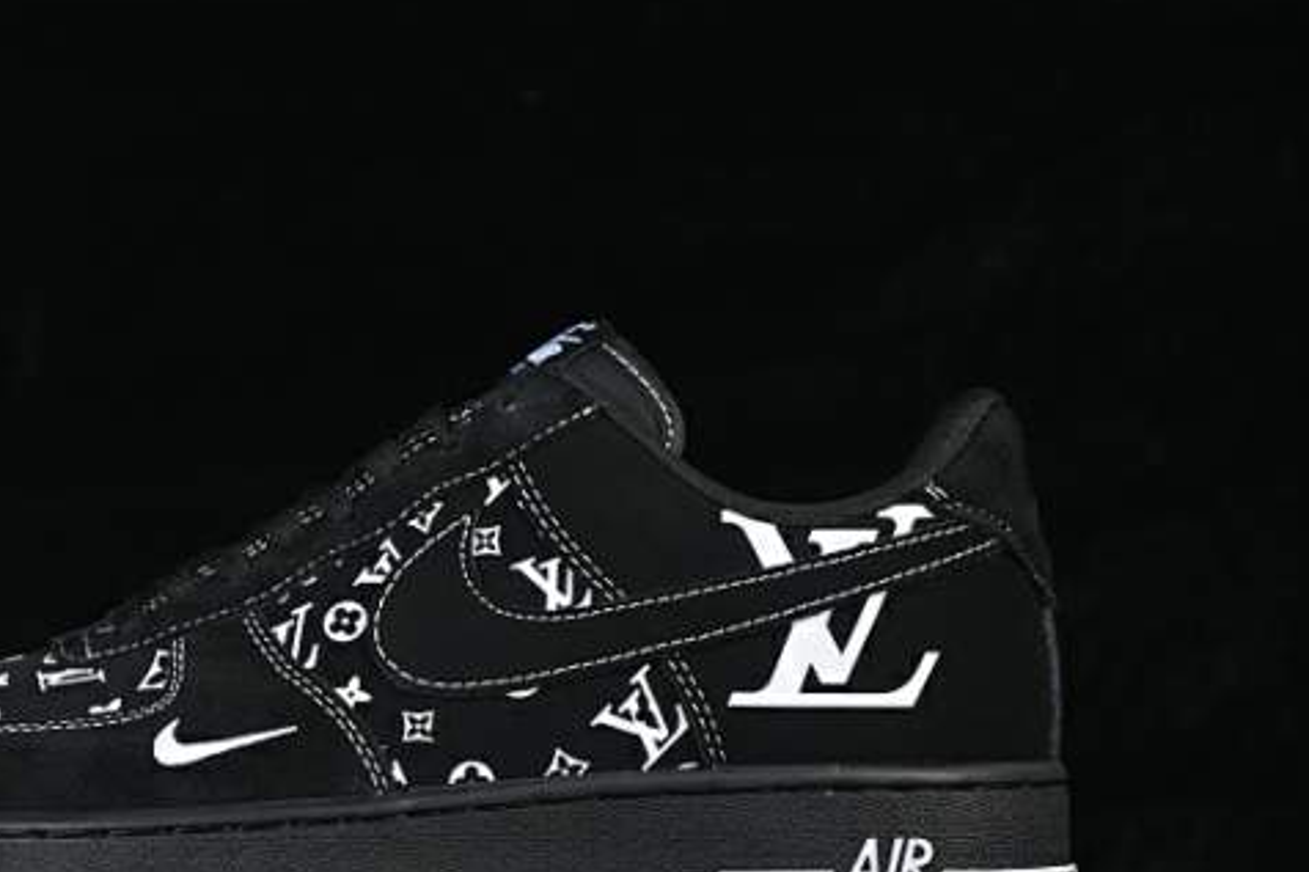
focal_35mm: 115
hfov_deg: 17.7
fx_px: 4180
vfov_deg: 11.9
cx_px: 410
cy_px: 539
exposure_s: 1/60
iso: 160
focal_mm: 50
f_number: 6.3
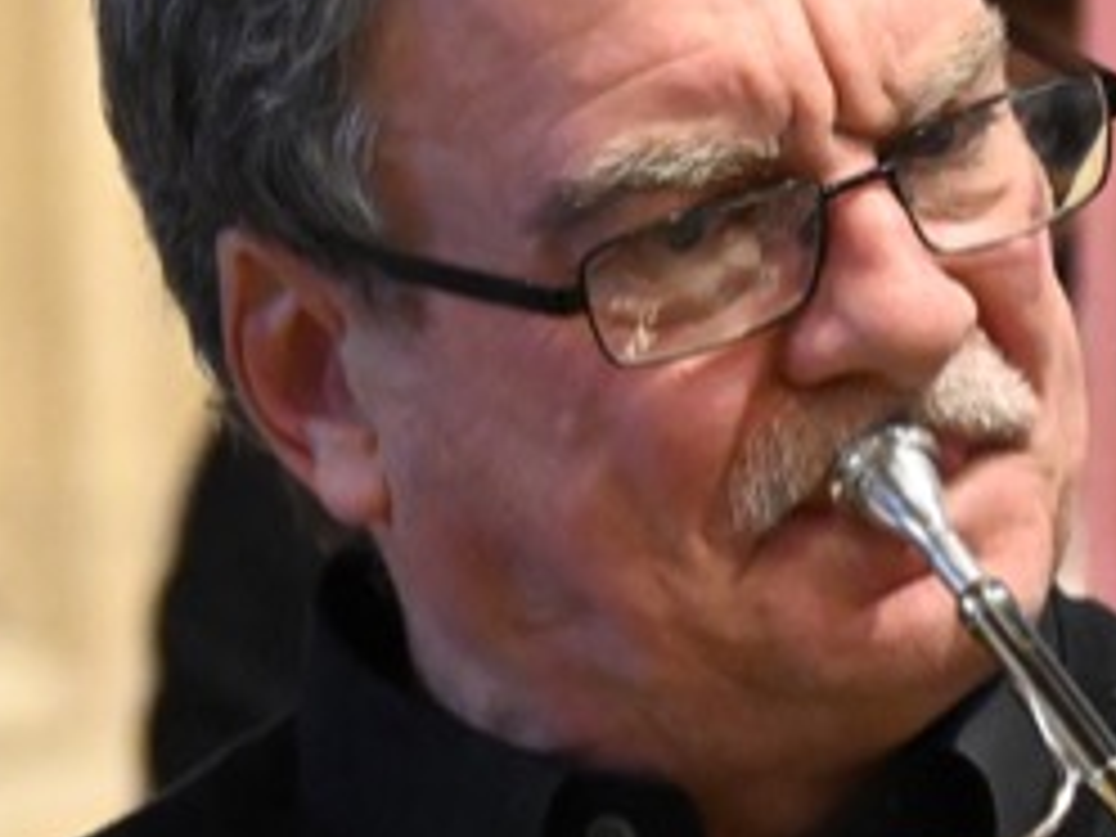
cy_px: 590
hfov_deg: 1.9
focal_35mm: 1070
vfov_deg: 1.4
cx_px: 598
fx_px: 34496
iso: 12800
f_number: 5.6
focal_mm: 180
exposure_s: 1/125
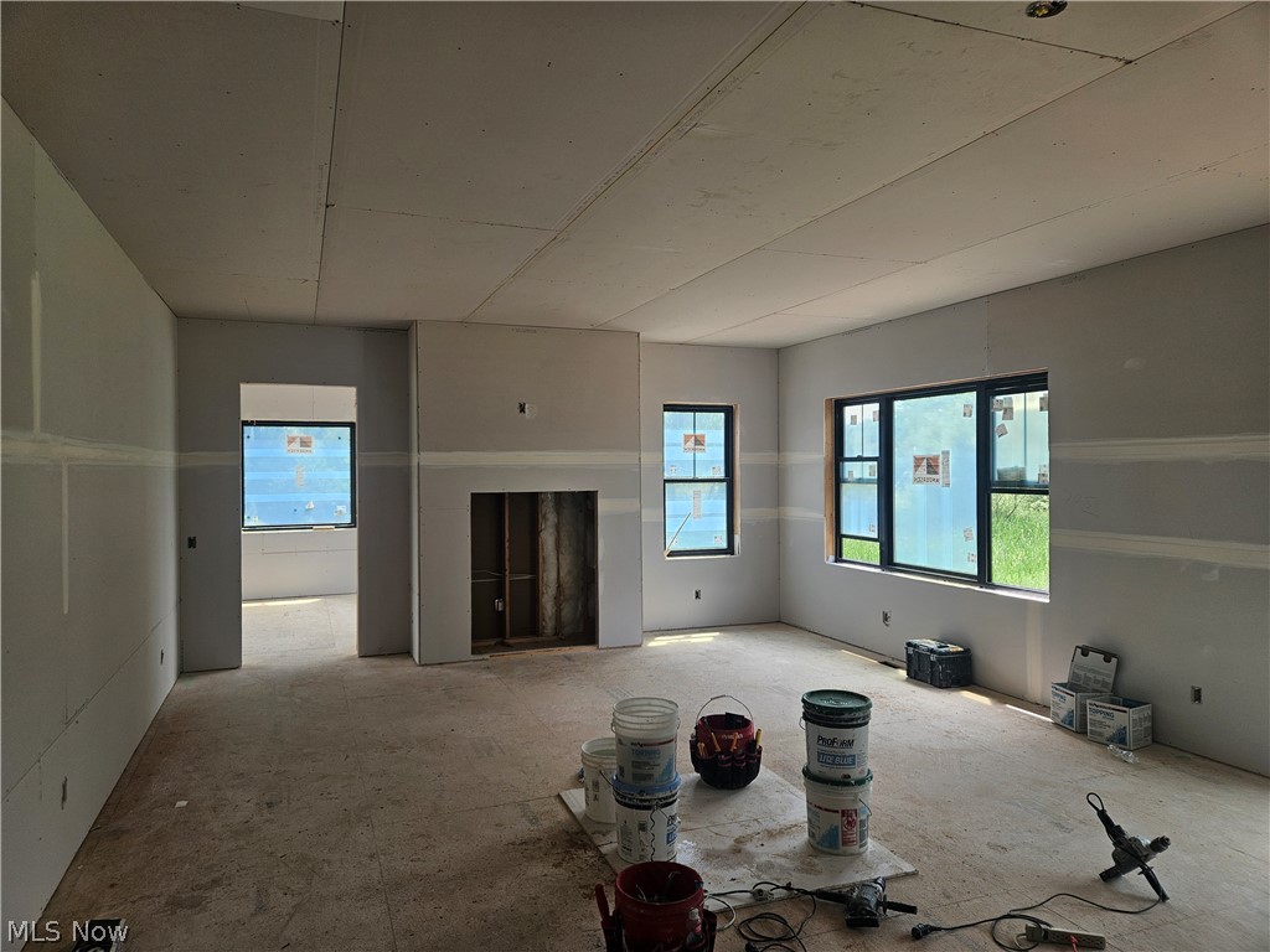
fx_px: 844
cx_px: 635
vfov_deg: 58.9
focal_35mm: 23
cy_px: 476
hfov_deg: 73.9
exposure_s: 1/180
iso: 32
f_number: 1.8
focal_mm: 5.4
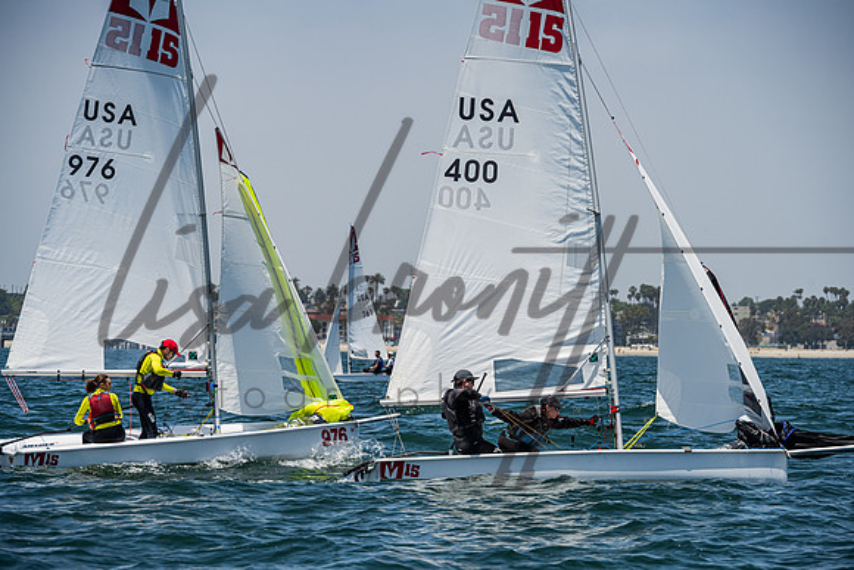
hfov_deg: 10.8
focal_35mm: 191
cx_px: 435
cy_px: 285
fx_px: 4532
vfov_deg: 7.2
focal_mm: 185
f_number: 8
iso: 400
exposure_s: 1/1600
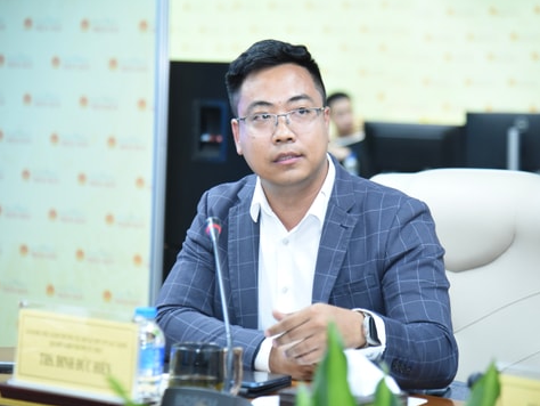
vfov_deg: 12.9
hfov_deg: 17.1
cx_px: 271
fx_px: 1795
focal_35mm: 115
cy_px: 202
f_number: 4
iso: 3200
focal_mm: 105
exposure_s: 1/250
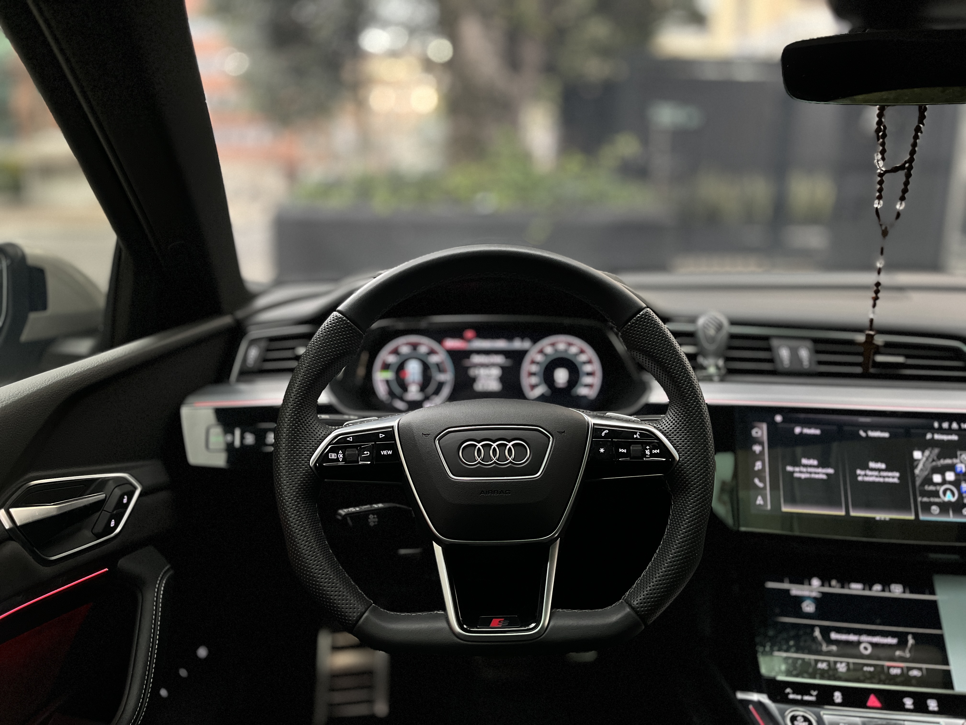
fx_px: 726
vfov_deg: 53.1
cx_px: 483
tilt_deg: -12.3
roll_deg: -0.9
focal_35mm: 26
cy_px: 362
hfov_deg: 67.3
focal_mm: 5.1
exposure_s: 1/32
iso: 640
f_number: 1.6
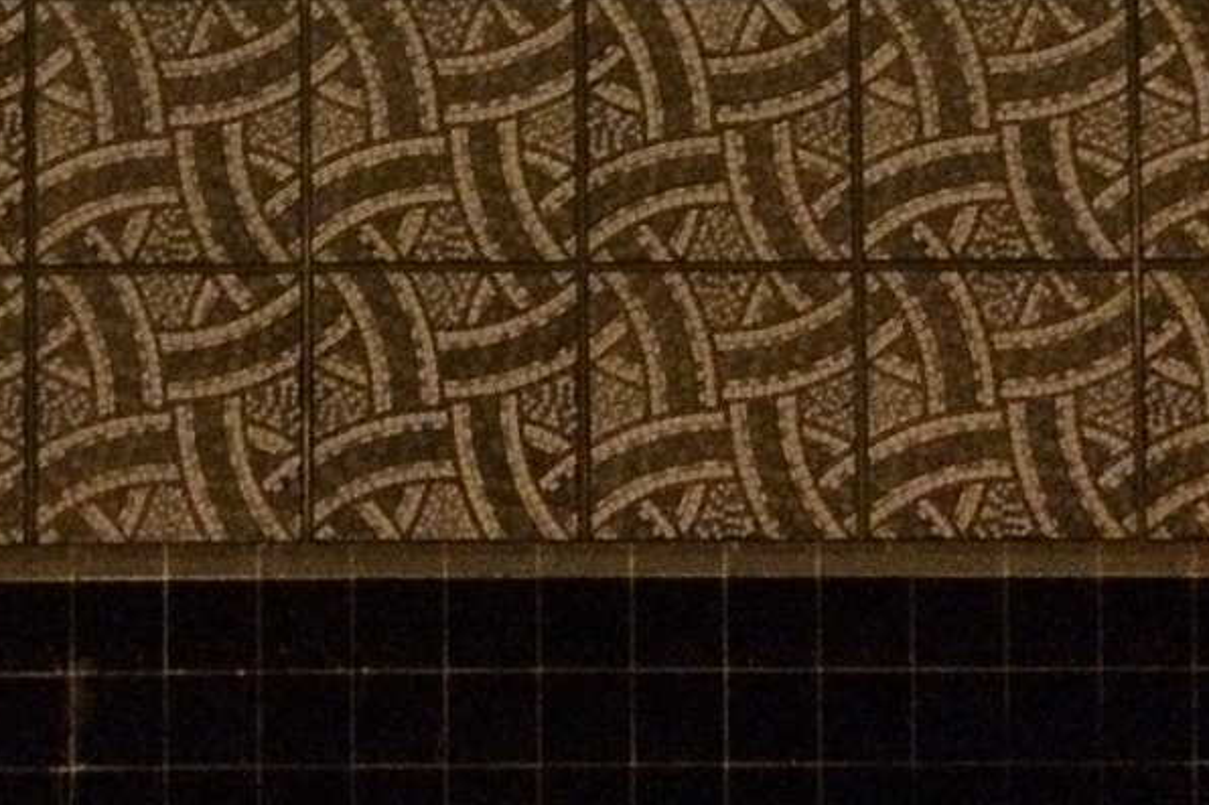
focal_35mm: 81
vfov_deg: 15.6
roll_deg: +1.0
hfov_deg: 24.8
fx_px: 2719
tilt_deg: +0.6
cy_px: -363
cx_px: 292
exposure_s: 1/15
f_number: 2.2
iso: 2000
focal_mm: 4.15
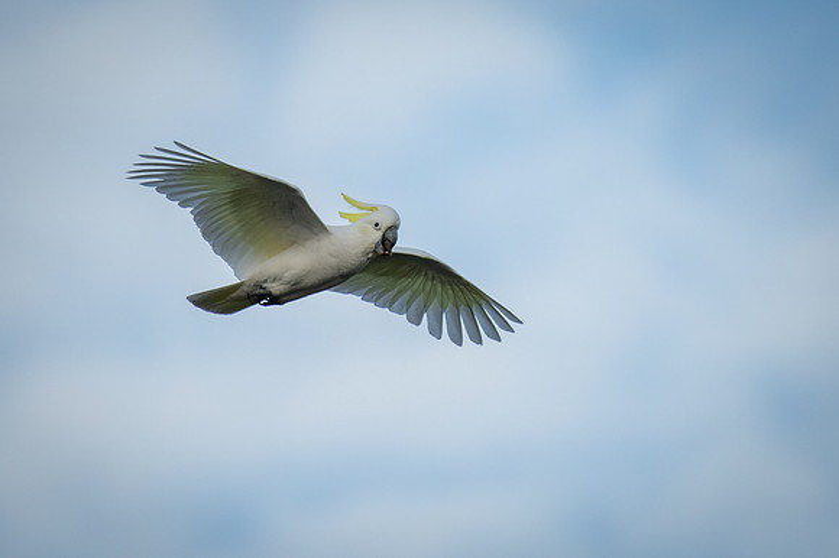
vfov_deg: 1.3
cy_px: 79
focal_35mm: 1075
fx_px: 25035
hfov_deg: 1.9
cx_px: 409
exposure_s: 1/2000
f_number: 5.6
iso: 140
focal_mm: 500
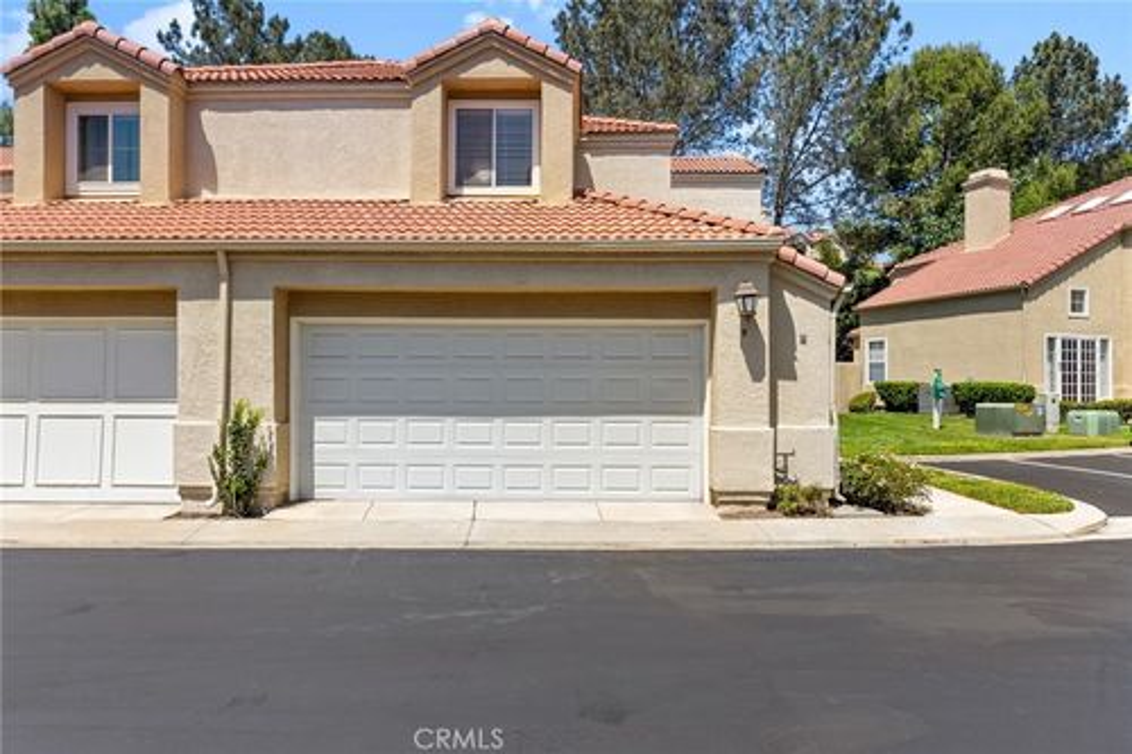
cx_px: 566
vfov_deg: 59.5
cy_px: 377
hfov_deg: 81.2
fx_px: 660
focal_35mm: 21
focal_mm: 21
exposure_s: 1/200
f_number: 9
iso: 320
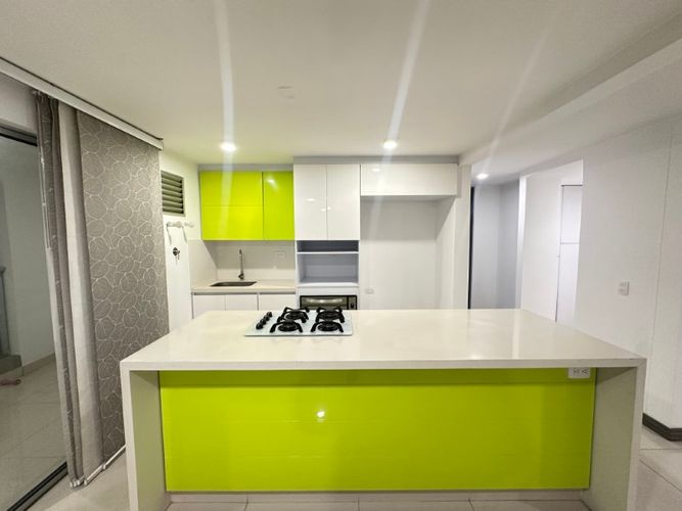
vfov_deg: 85.7
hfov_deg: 102.1
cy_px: 256
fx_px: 276
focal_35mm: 14
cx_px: 341
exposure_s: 1/60
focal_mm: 2.22
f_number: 2.2
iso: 500
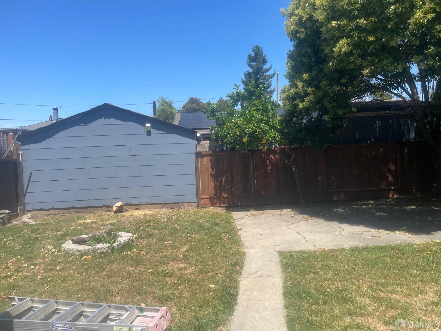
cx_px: 220
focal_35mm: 26
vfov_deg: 53.1
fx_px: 331
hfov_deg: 67.3
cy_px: 166
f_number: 1.6
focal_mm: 4.2
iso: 32
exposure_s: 1/2618
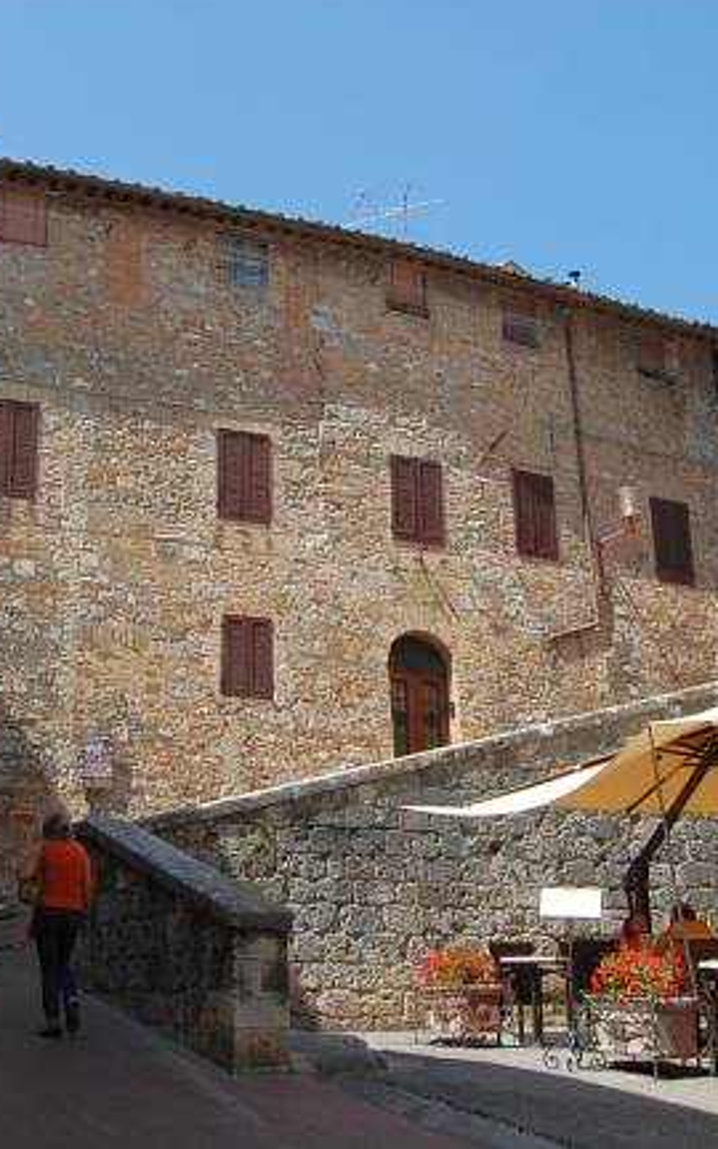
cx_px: 242
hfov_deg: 30.3
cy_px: 569
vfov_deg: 47.2
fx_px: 1315
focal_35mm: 42
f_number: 10
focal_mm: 18
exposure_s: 1/250
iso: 280
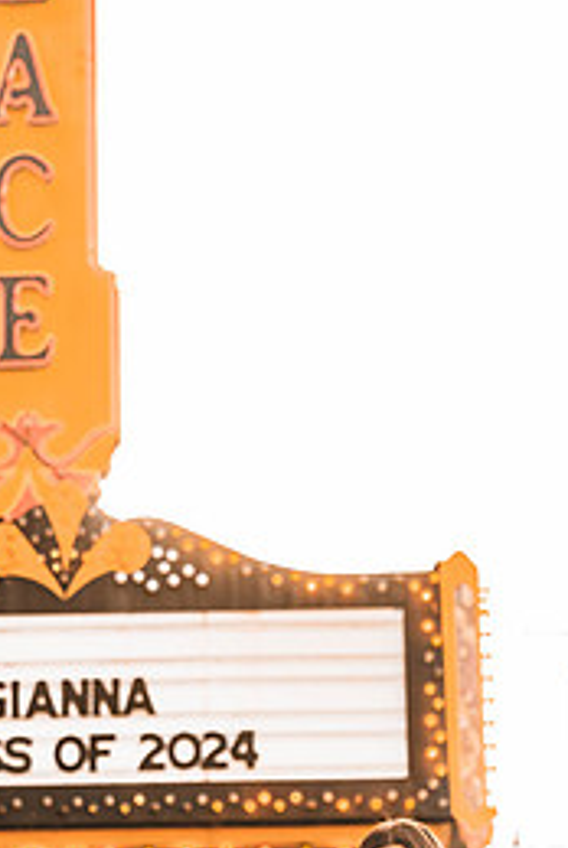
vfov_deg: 16.9
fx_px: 2856
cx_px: 183
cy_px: 483
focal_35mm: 121
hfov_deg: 11.3
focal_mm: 70
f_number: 2.8
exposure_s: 1/4000
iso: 1600
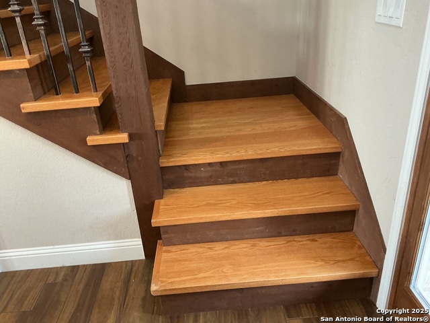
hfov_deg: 61.7
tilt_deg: -24.0
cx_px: 215
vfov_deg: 48.2
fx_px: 360
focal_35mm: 29
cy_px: 162
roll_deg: +4.7
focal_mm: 3
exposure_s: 1/60
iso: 160
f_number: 1.8
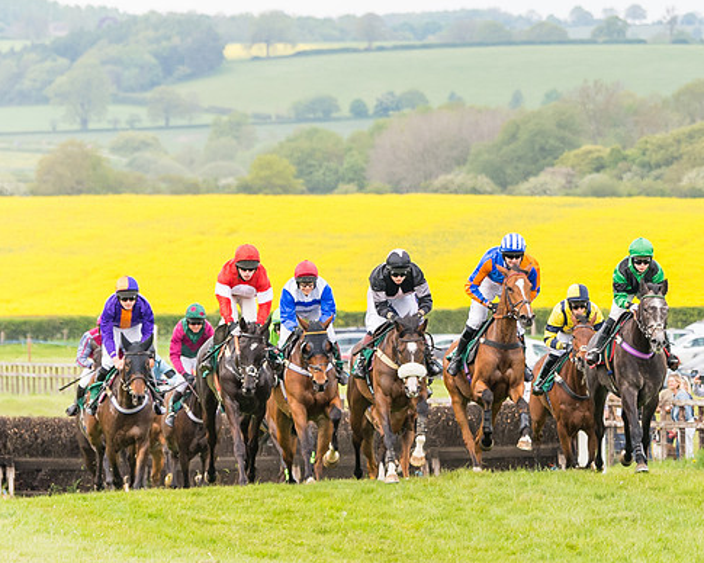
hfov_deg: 5.4
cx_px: 651
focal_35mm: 361
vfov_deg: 4.3
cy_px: 289
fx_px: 7522
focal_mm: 125
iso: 640
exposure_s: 1/1250
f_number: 4
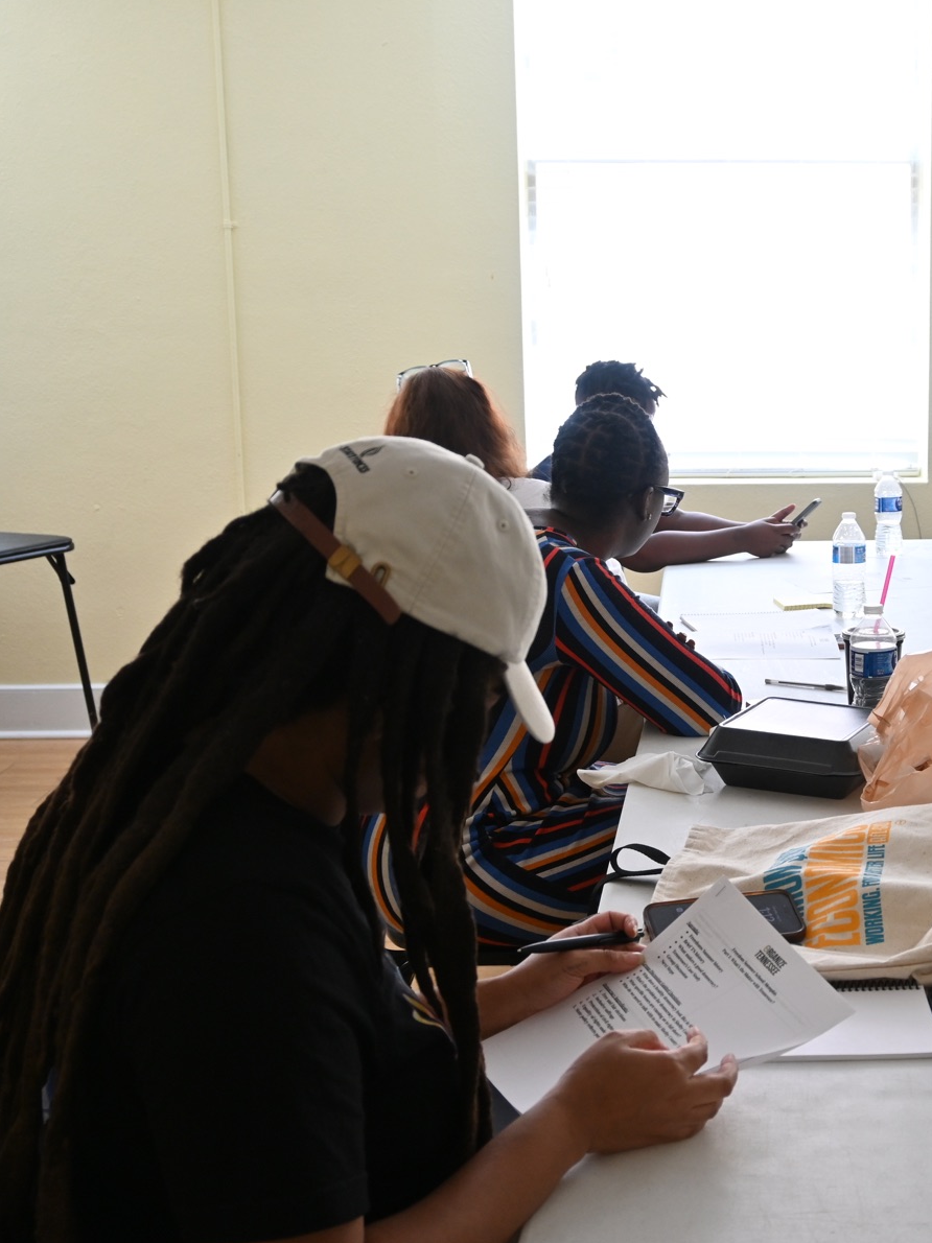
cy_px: 619
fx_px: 1763
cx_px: 772
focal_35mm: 49
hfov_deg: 28.8
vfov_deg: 38.8
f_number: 4
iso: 400
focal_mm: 22.5
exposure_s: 1/50
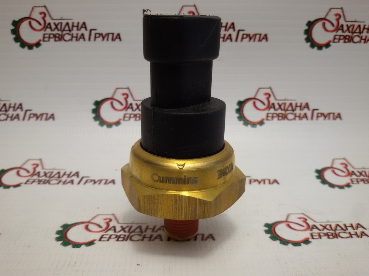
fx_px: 330
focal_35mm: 31
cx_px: 184
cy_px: 138
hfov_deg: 58.4
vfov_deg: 45.4
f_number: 2.4
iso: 50
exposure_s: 1/100
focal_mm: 2.93
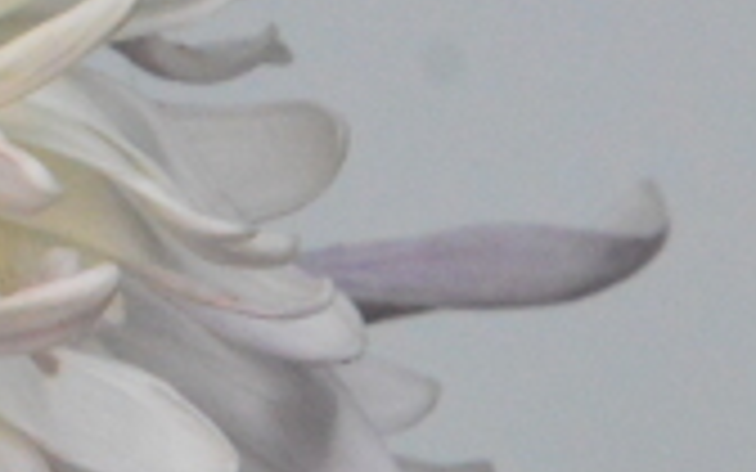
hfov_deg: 0.9
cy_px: 214
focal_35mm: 2425
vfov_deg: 0.5
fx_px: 49963
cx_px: -747
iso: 3600
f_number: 14
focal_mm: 260
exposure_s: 1/250
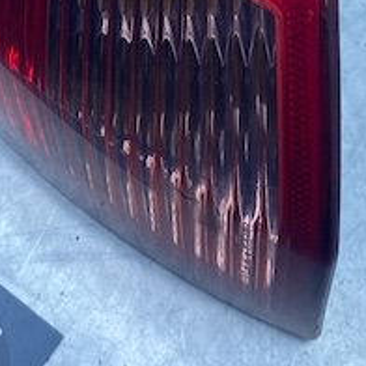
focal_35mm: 75
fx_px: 897
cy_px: 9
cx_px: 60
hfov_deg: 22.7
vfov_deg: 22.3
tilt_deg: -64.7
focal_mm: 4.25
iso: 32
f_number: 1.8
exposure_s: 1/782
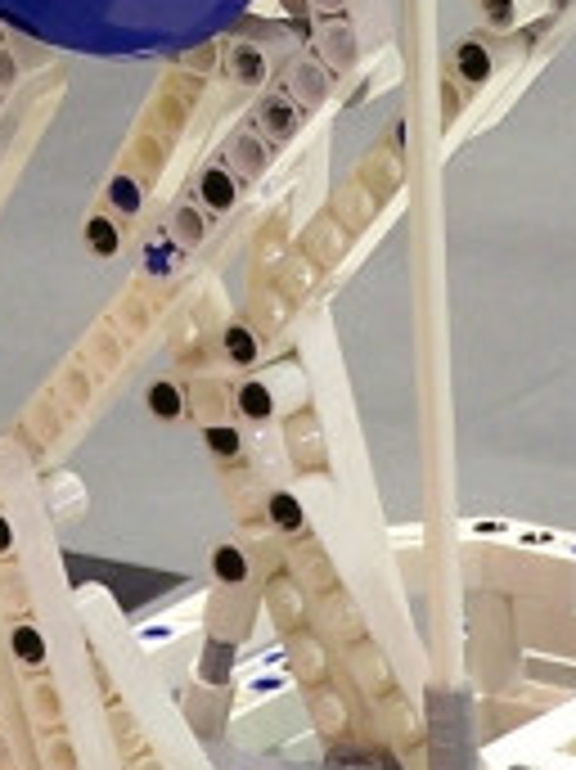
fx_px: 22481
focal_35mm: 1012
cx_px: 230
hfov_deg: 1.5
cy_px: 27
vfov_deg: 2.0
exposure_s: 1/3
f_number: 3.2
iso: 80
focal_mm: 28
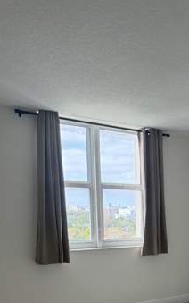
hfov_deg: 25.7
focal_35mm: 48
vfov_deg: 39.0
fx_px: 395
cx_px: 184
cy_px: 270
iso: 125
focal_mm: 6.76
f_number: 1.78
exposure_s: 1/235
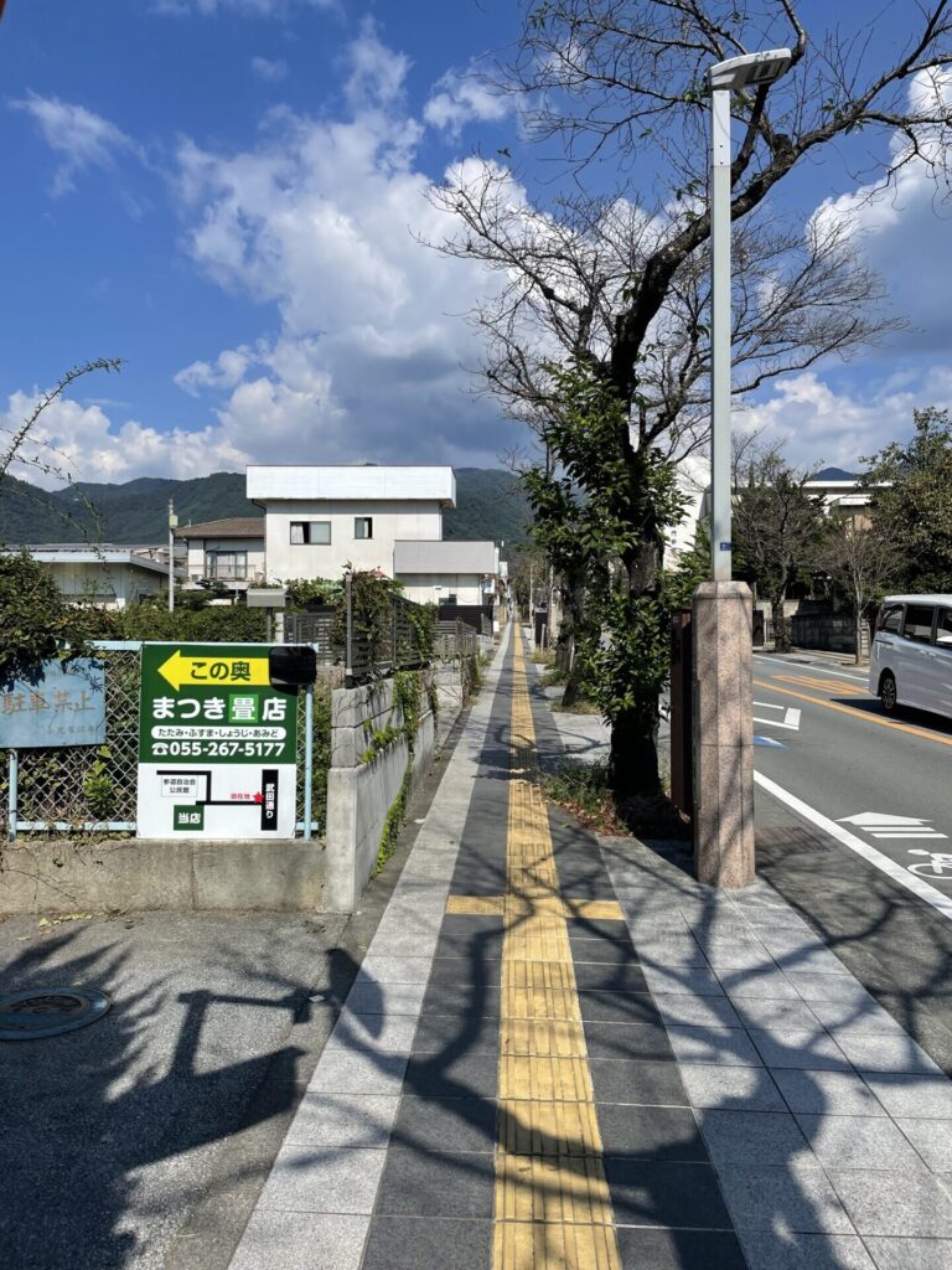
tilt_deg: +0.9
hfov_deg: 53.1
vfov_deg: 67.3
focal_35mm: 26
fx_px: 953
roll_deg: -0.3
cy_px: 635
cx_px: 476
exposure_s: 1/4831
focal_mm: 4.2
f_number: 1.6
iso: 32
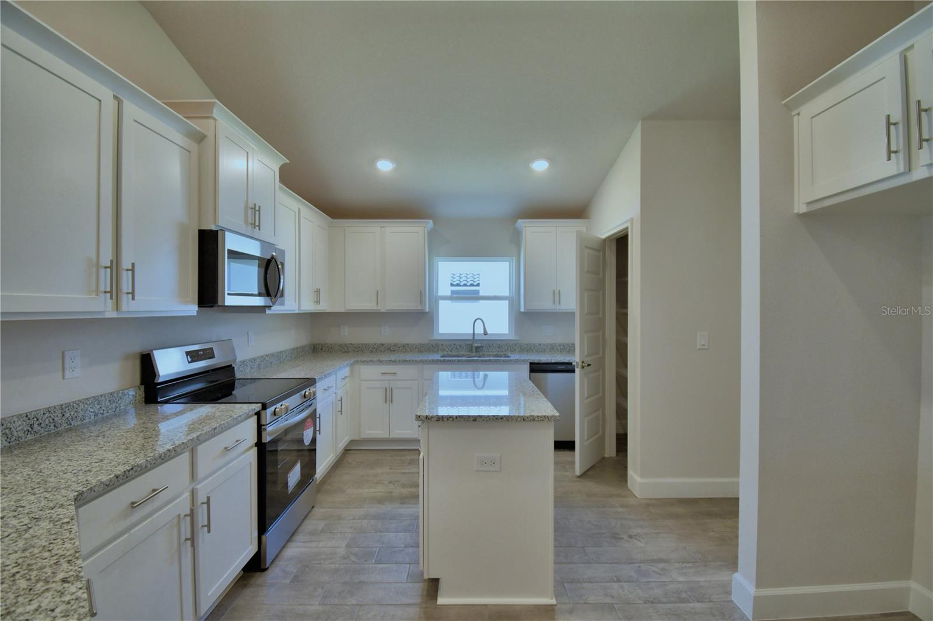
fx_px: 389
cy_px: 310
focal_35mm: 15
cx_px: 466
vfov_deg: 77.3
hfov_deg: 100.4
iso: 400
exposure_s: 1/100
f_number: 4.5
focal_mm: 10
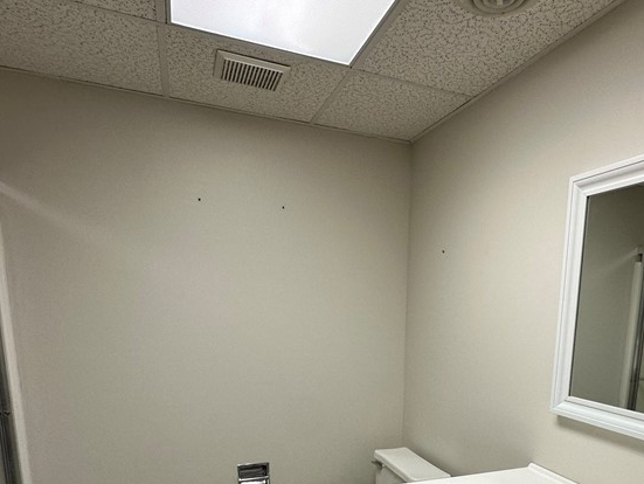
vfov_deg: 49.4
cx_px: 406
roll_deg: -1.7
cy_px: 401
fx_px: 484
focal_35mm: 26
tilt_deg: -9.9
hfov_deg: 66.2
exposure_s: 1/120
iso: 125
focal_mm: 2.22
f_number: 2.2
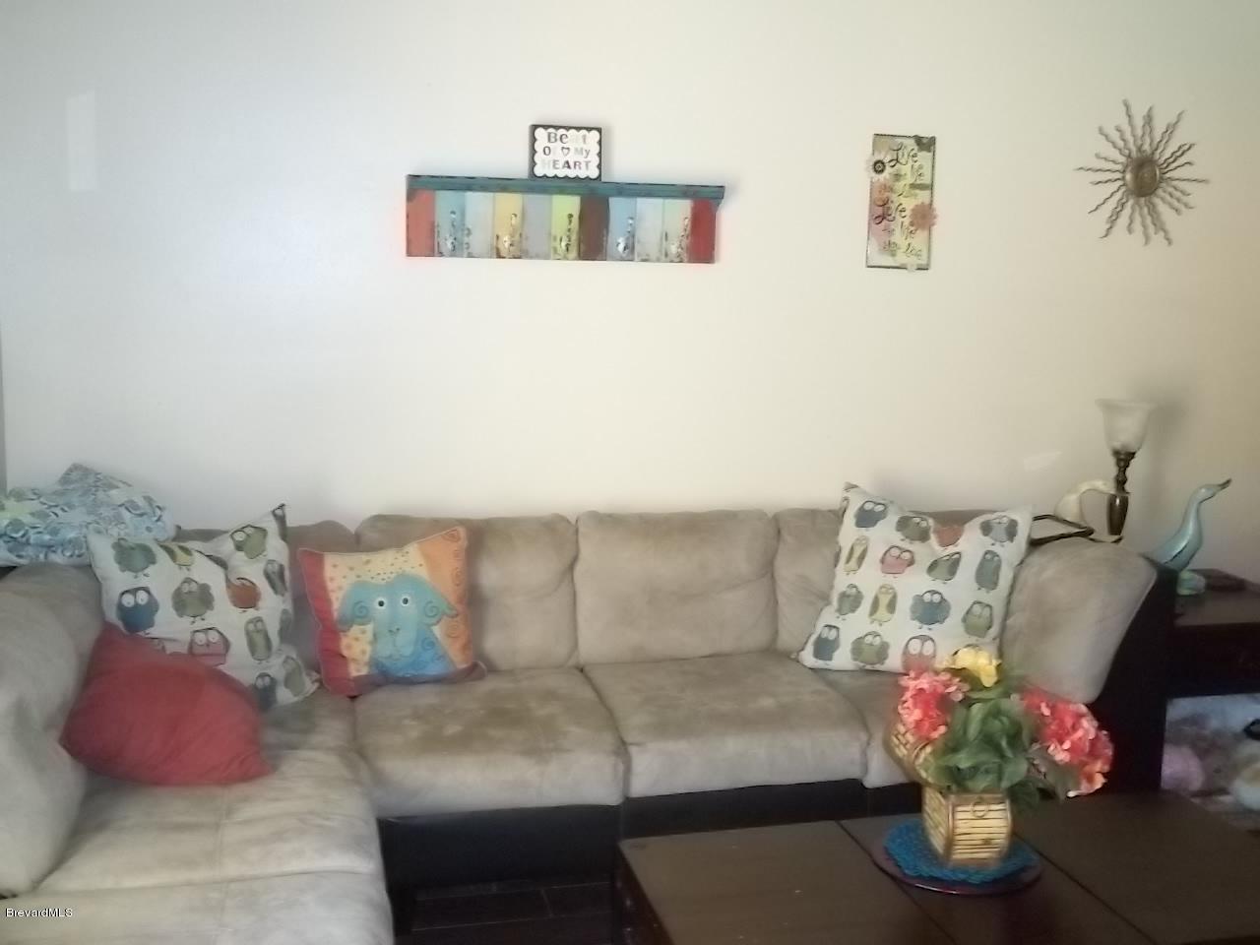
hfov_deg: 51.4
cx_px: 630
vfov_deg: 39.7
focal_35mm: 36
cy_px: 472
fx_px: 1310
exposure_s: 1/40
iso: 250
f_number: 3.1
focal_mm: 6.5
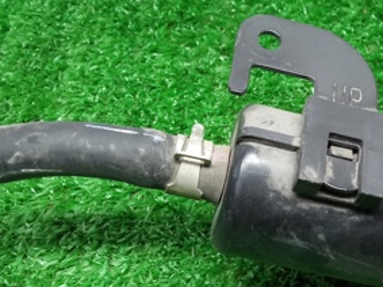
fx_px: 675
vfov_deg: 23.7
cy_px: 221
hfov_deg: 30.9
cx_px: 303
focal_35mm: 61
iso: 540
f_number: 2.2
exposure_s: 1/25
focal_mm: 3.79
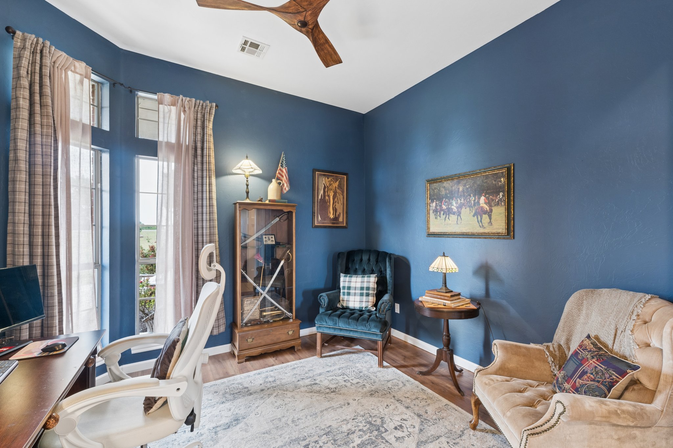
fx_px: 280
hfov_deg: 100.4
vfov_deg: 77.3
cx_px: 336
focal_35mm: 15
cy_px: 224
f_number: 8
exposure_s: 1/3.33
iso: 250
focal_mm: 10
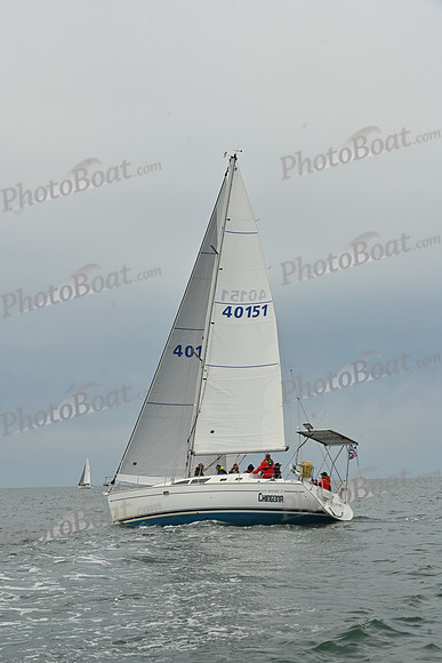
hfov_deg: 19.5
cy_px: 332
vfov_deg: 28.8
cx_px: 221
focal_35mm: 70
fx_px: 1288
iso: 320
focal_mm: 70
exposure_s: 1/1250
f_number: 11
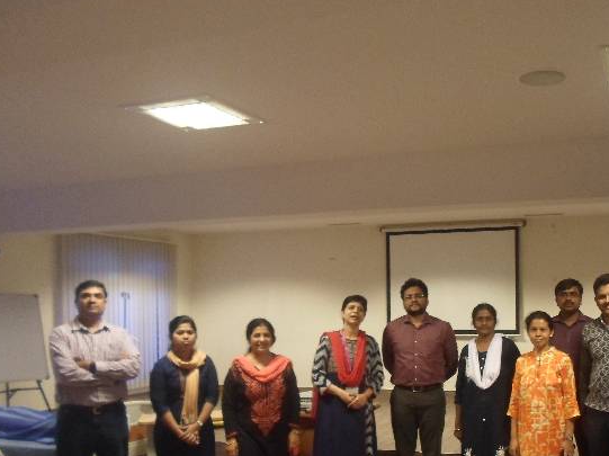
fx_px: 651
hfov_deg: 48.6
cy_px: 329
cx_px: 440
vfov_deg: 37.9
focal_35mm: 37
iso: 400
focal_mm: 4.5
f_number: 2.5
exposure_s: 1/15
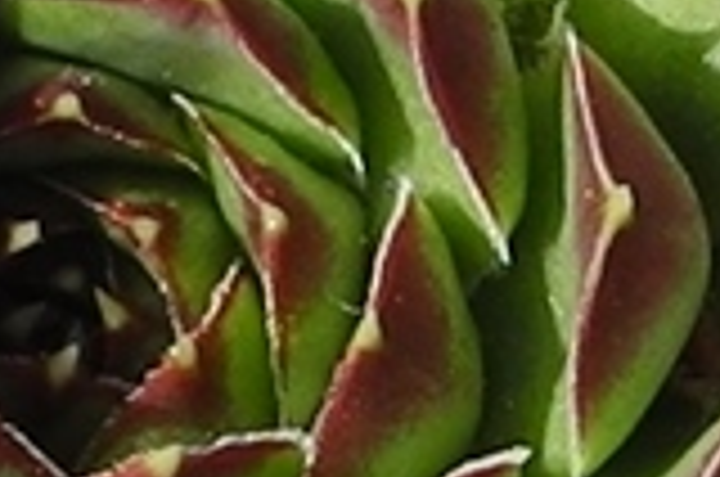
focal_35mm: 146
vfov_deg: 9.3
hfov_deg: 13.8
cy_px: 108
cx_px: -27
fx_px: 2914
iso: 100
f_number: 3.2
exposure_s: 1/1000
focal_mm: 6
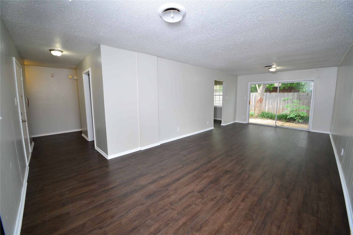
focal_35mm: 14
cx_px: 176
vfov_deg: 81.2
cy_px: 118
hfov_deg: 104.2
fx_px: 137
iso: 500
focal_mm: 14
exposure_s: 1/15
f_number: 9
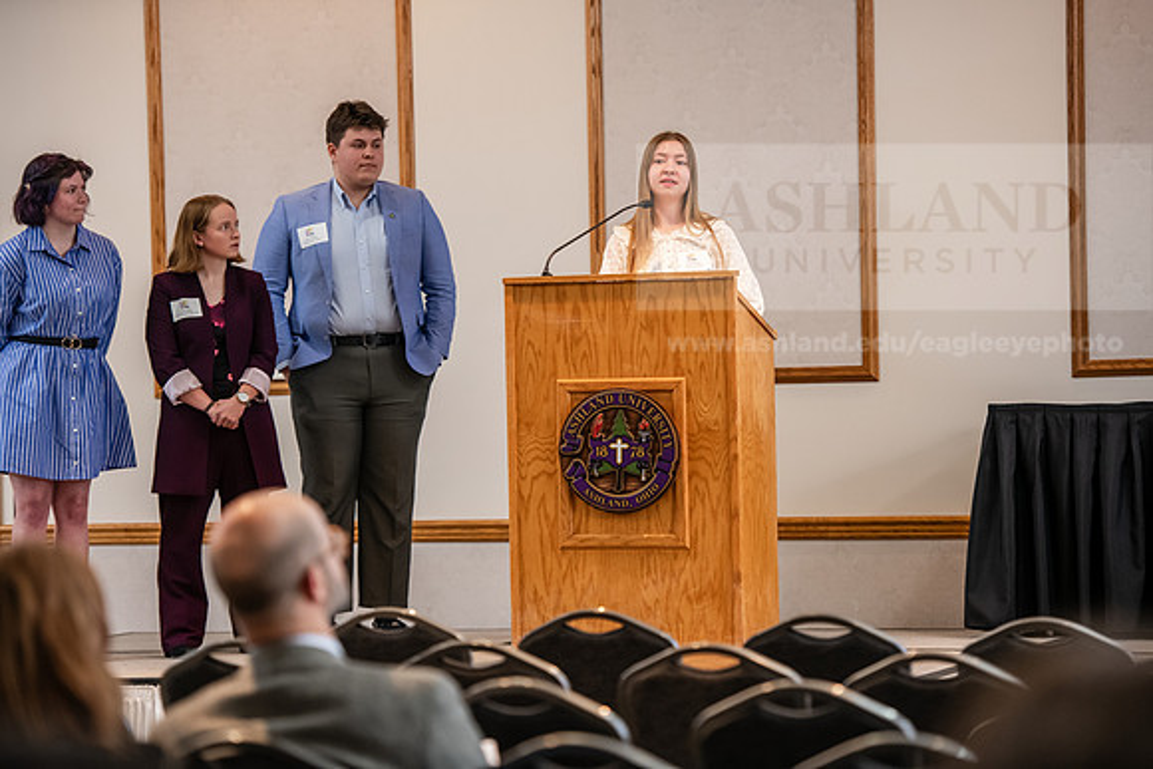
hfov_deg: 15.8
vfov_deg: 10.6
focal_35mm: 130
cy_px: 384
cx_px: 576
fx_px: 4164
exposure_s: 1/200
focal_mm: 130
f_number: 3.2
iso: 1600
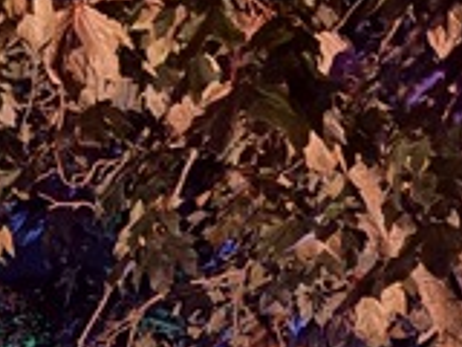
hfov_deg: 12.1
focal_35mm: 162
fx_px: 2162
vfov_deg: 8.2
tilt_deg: -6.3
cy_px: 914
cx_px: 0
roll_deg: -0.8
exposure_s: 1/15
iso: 2500
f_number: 1.78
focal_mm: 6.76
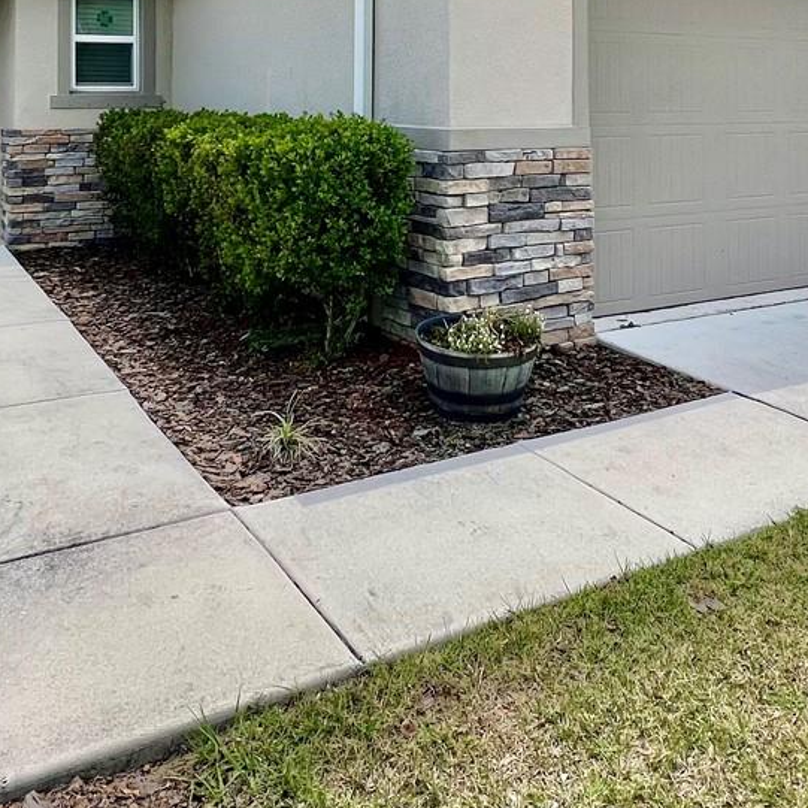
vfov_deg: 44.4
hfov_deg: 48.4
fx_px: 898
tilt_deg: +1.8
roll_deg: +0.1
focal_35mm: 34
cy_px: 91
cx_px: 415
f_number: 1.8
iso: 32
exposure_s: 1/1325
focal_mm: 1.57
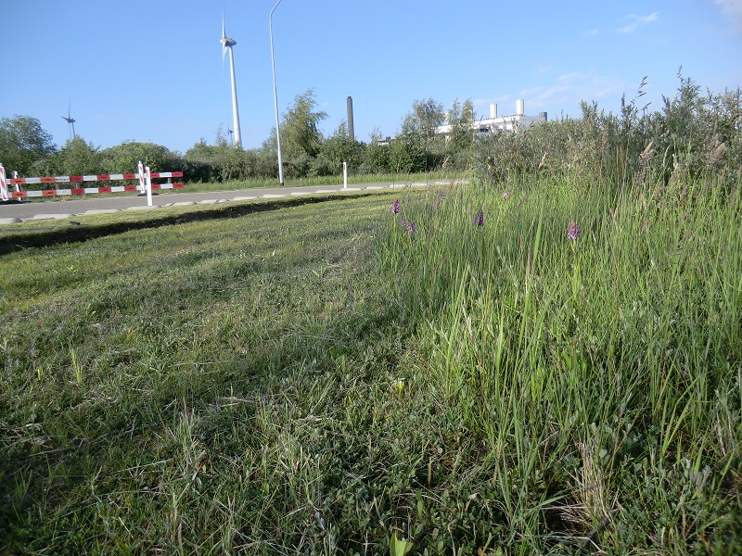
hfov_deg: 71.6
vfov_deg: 56.8
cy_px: 278
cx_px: 371
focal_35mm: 24
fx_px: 514
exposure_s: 1/500
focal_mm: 4.3
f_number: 3.2
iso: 64
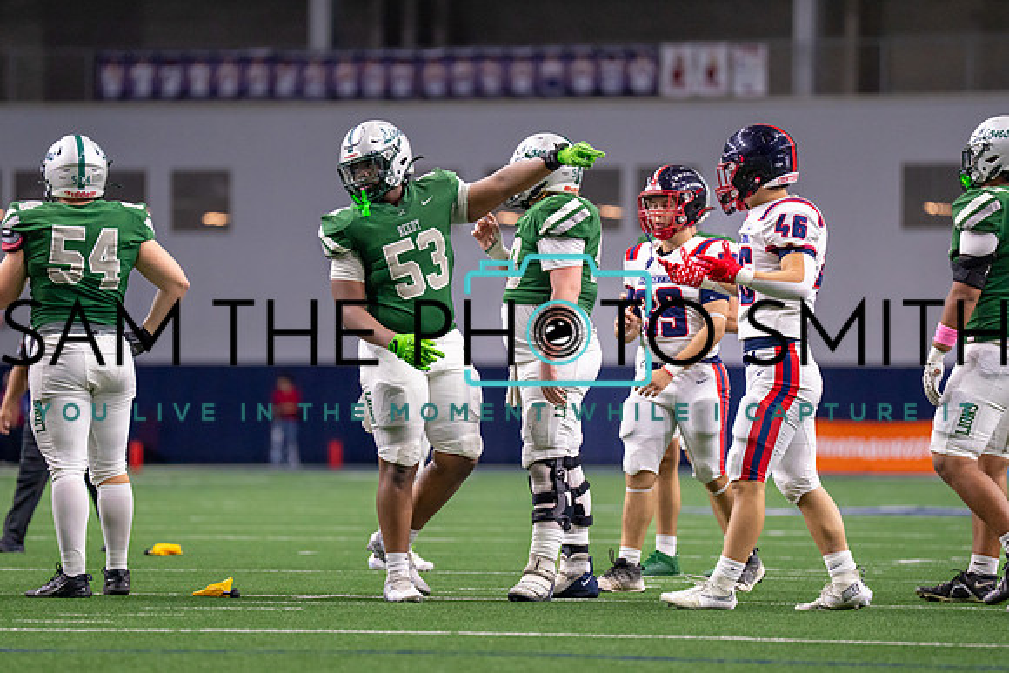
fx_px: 7134
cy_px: 315
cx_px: 449
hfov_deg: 8.1
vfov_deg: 5.4
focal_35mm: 254
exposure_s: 1/1000
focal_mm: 200
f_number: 2.8
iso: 2500
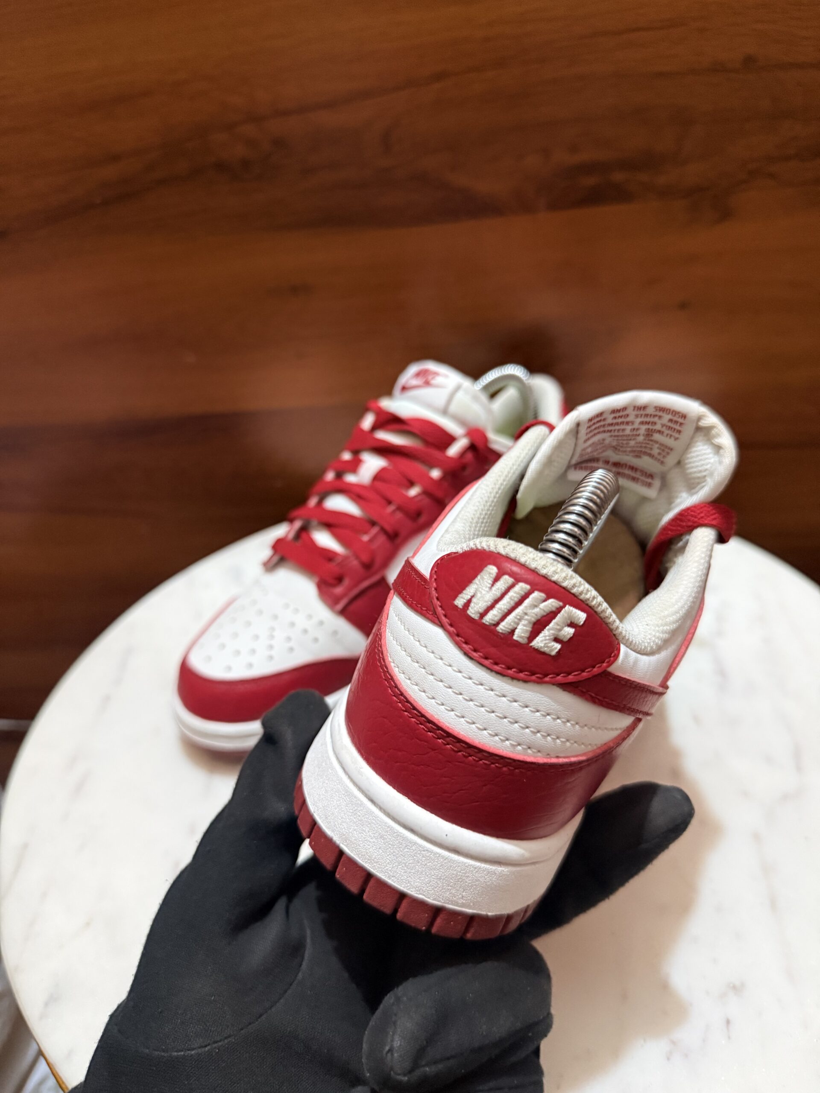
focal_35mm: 24
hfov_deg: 56.8
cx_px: 410
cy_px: 546
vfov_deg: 71.6
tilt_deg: -32.8
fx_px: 758
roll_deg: +8.3
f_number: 1.78
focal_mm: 6.76
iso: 640
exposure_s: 1/50
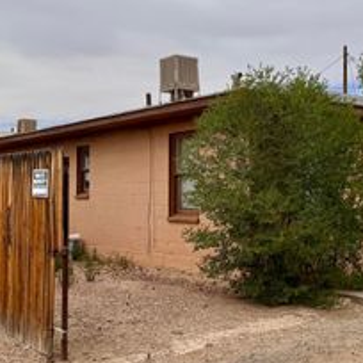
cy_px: 173
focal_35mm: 52
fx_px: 617
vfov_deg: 32.8
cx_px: 244
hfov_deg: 32.5
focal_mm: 6.76
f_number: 1.78
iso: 80
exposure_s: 1/7937
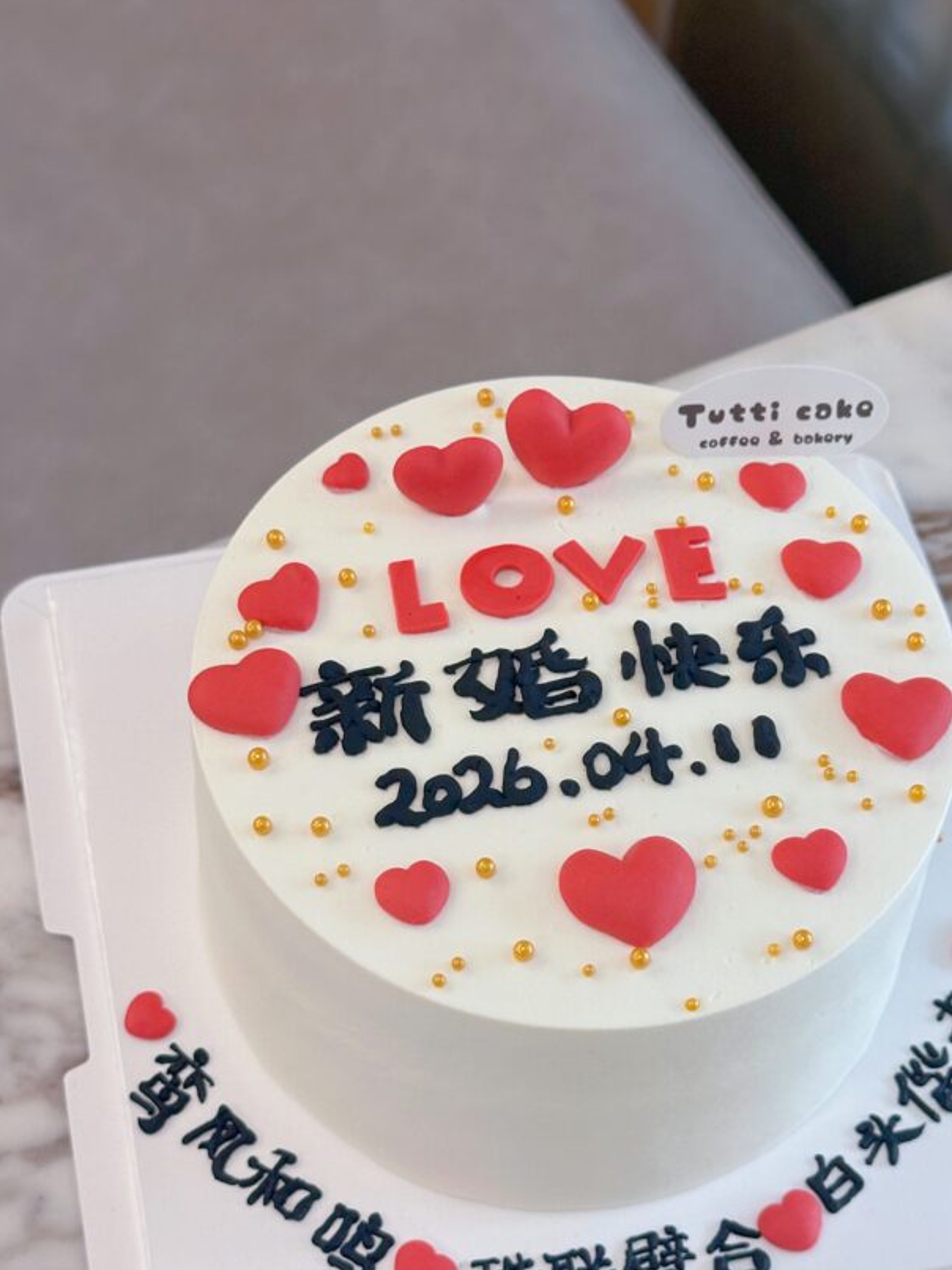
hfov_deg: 24.0
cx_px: 550
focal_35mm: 61
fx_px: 2238
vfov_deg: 31.6
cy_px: 758
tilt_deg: -58.6
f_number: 1.78
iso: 160
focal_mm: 6.86
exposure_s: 1/50
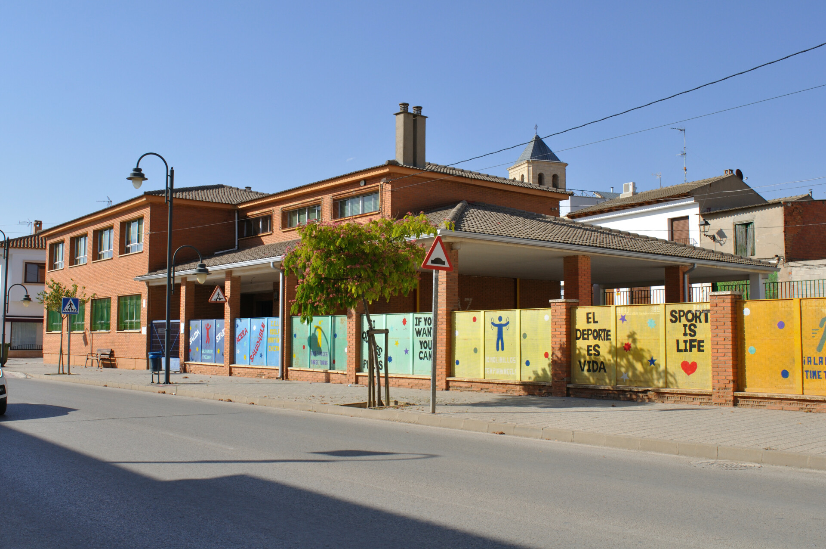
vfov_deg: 36.8
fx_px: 825
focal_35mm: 36
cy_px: 274
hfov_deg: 53.2
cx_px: 413
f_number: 10
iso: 200
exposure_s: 1/400
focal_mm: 24
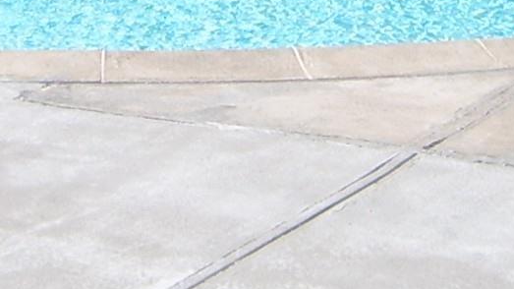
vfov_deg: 6.8
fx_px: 2385
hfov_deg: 12.3
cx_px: 189
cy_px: -231
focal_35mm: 175
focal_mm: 6.2
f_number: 6
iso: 63
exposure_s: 1/350
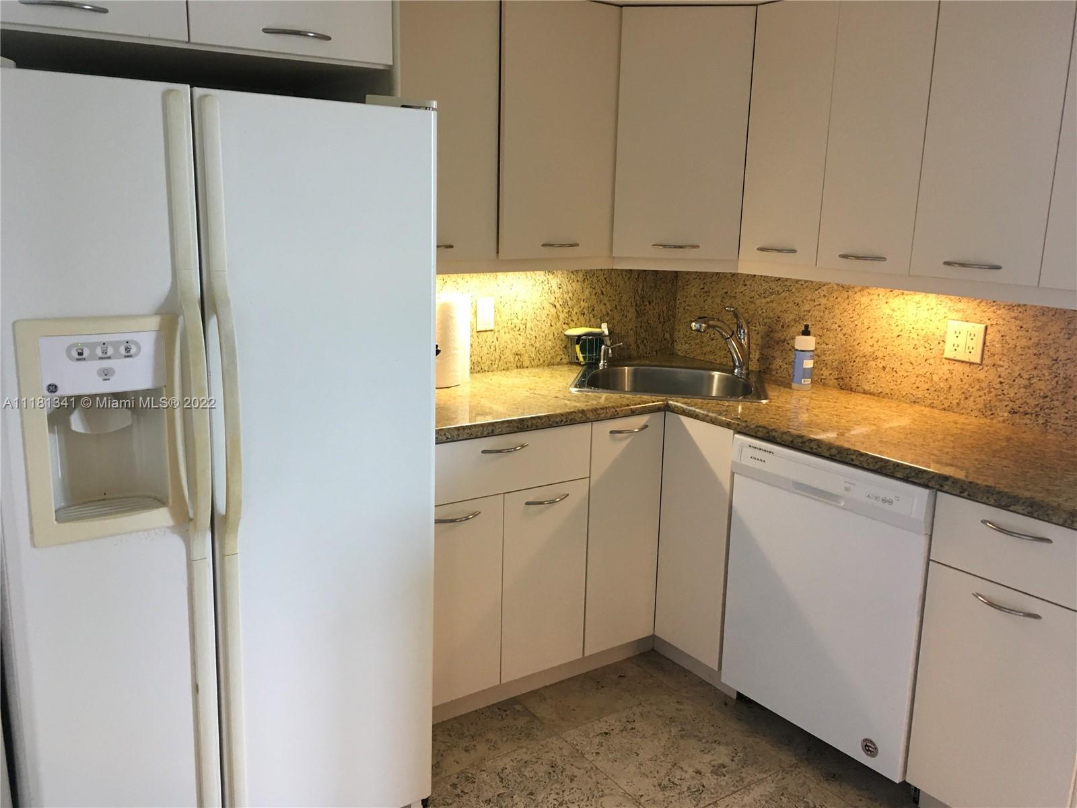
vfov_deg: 48.2
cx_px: 538
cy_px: 404
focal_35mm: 29
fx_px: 902
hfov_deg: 61.7
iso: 80
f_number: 2.2
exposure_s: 1/30
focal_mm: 4.15
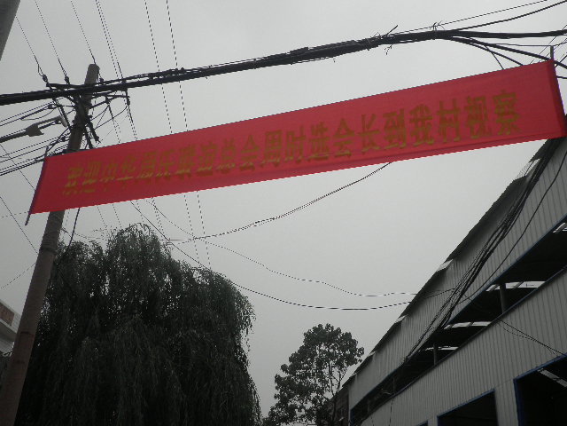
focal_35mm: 39
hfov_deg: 47.9
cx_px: 284
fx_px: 639
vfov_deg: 36.8
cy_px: 213
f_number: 4
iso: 64
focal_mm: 7
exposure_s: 1/400
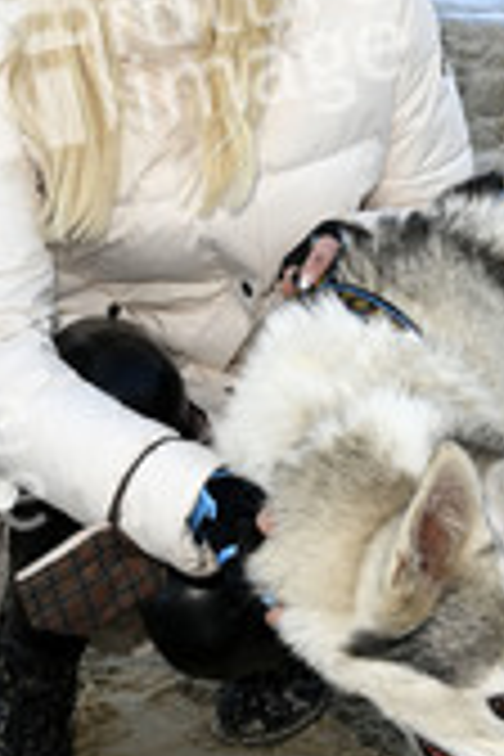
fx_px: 1995
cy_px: 279
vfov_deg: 21.4
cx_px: 306
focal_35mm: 95
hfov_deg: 14.4
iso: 1250
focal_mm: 40
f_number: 9
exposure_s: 1/160
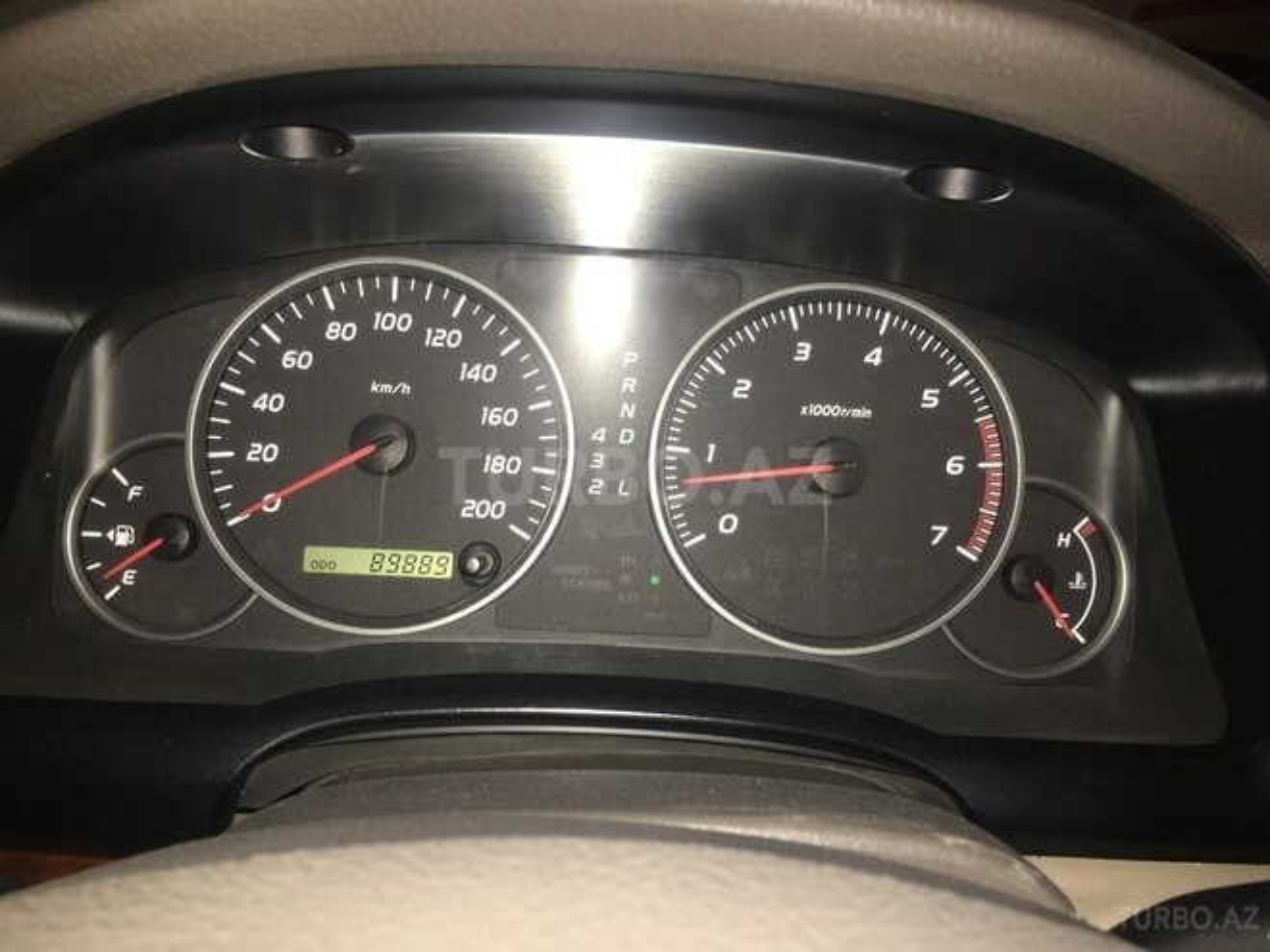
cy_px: 476
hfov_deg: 61.7
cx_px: 635
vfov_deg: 48.2
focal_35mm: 29
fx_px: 1064
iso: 25
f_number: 2.2
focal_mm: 4.15
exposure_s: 1/17
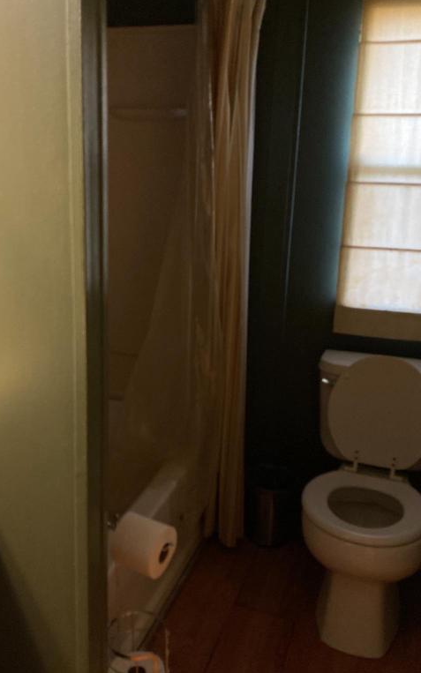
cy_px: 336
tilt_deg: -14.4
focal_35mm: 37
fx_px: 679
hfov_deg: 34.3
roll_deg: -1.9
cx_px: 167
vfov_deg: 52.7
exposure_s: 1/120
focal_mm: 4.25
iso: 125
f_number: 1.8
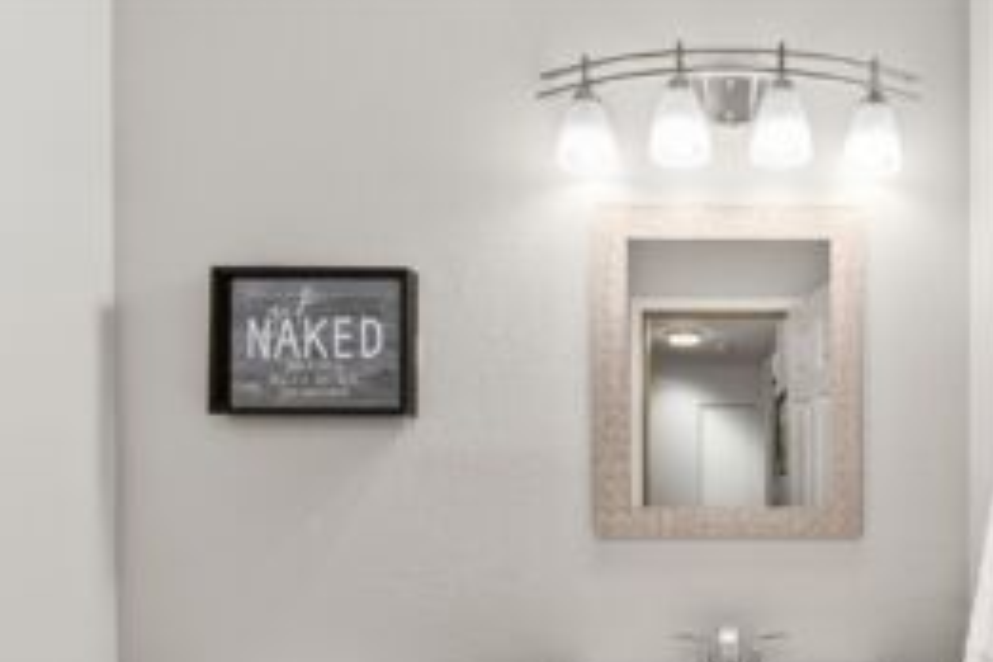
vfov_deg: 52.7
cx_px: 723
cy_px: 496
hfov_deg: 71.8
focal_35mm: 23
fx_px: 634
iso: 1000
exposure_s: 1/15
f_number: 7.1
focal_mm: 15
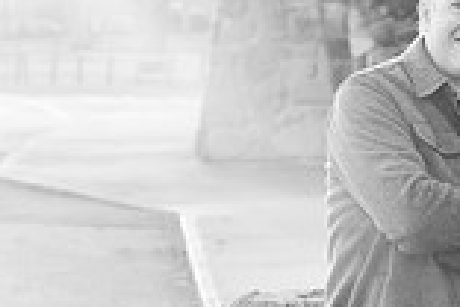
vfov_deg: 4.6
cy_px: 421
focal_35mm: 298
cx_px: 687
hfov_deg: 6.8
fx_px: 3807
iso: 2000
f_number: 5
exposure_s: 1/500
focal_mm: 80
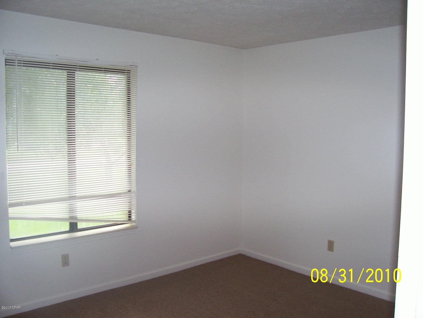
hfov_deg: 54.0
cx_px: 212
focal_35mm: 34
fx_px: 415
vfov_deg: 41.8
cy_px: 159
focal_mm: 5.6
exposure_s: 1/112
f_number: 2.7
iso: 140
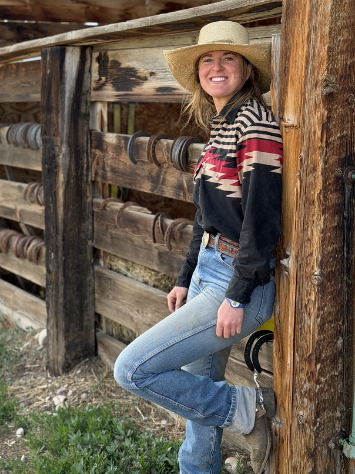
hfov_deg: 24.0
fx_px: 835
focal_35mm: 61
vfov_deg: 31.7
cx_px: 135
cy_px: 214
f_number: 1.78
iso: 100
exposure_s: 1/620
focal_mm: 6.76
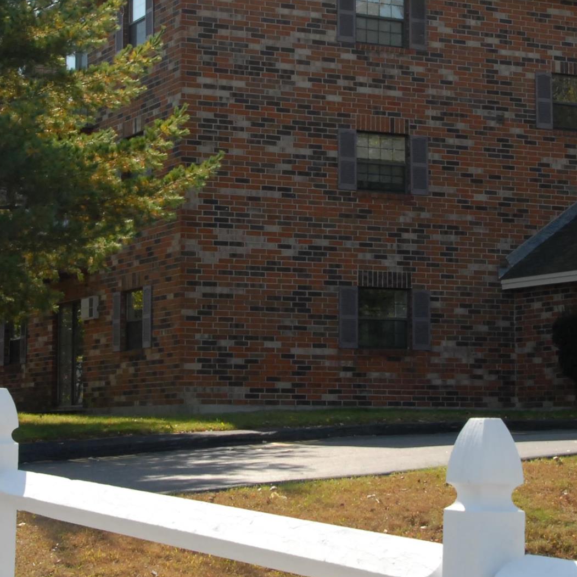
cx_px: 264
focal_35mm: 97
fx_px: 1829
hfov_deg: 17.9
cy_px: 155
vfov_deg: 17.8
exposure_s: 1/320
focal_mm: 26
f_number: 10
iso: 400
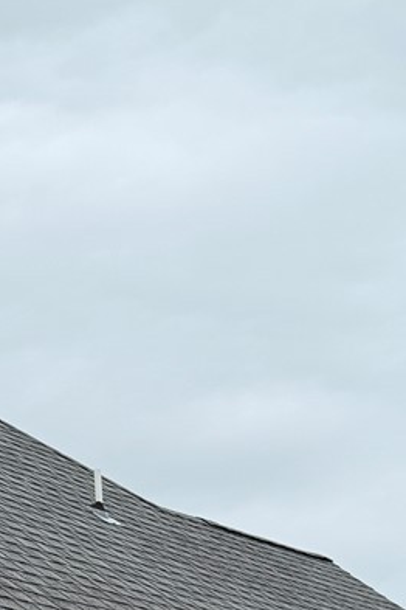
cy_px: 852
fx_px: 2064
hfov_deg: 10.9
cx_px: -152
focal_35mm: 122
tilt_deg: +2.8
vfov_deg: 15.7
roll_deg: +3.0
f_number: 1.78
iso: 80
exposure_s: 1/1410
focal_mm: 6.76
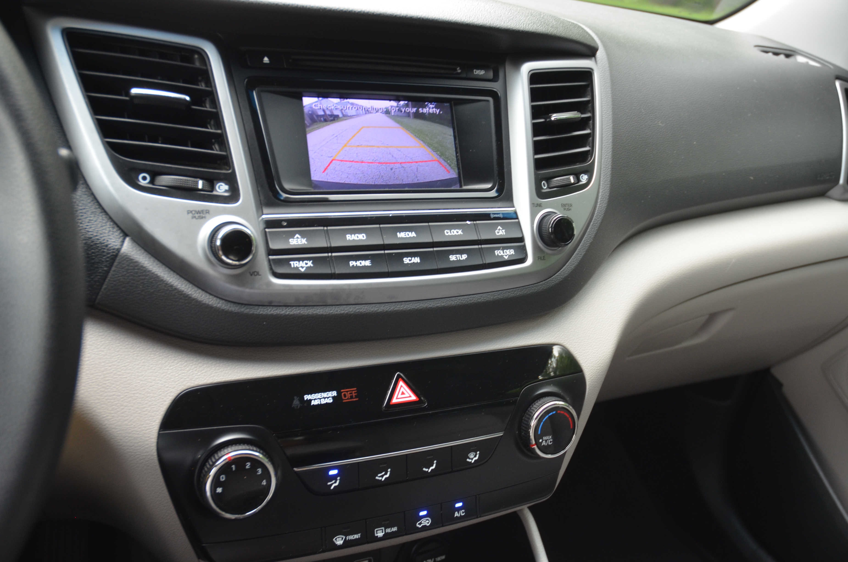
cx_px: 424
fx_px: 776
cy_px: 281
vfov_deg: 39.8
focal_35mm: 33
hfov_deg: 57.3
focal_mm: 22
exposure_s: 1/60
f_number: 4
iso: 560
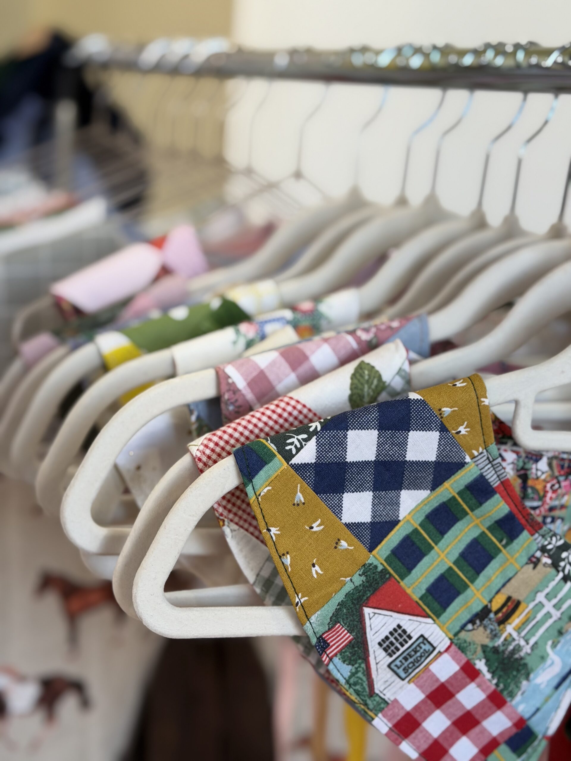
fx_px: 1056
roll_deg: -5.4
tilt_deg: -13.3
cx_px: 286
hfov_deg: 30.3
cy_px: 380
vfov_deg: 39.7
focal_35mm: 48
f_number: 1.78
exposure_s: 1/100
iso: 80
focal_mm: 6.76
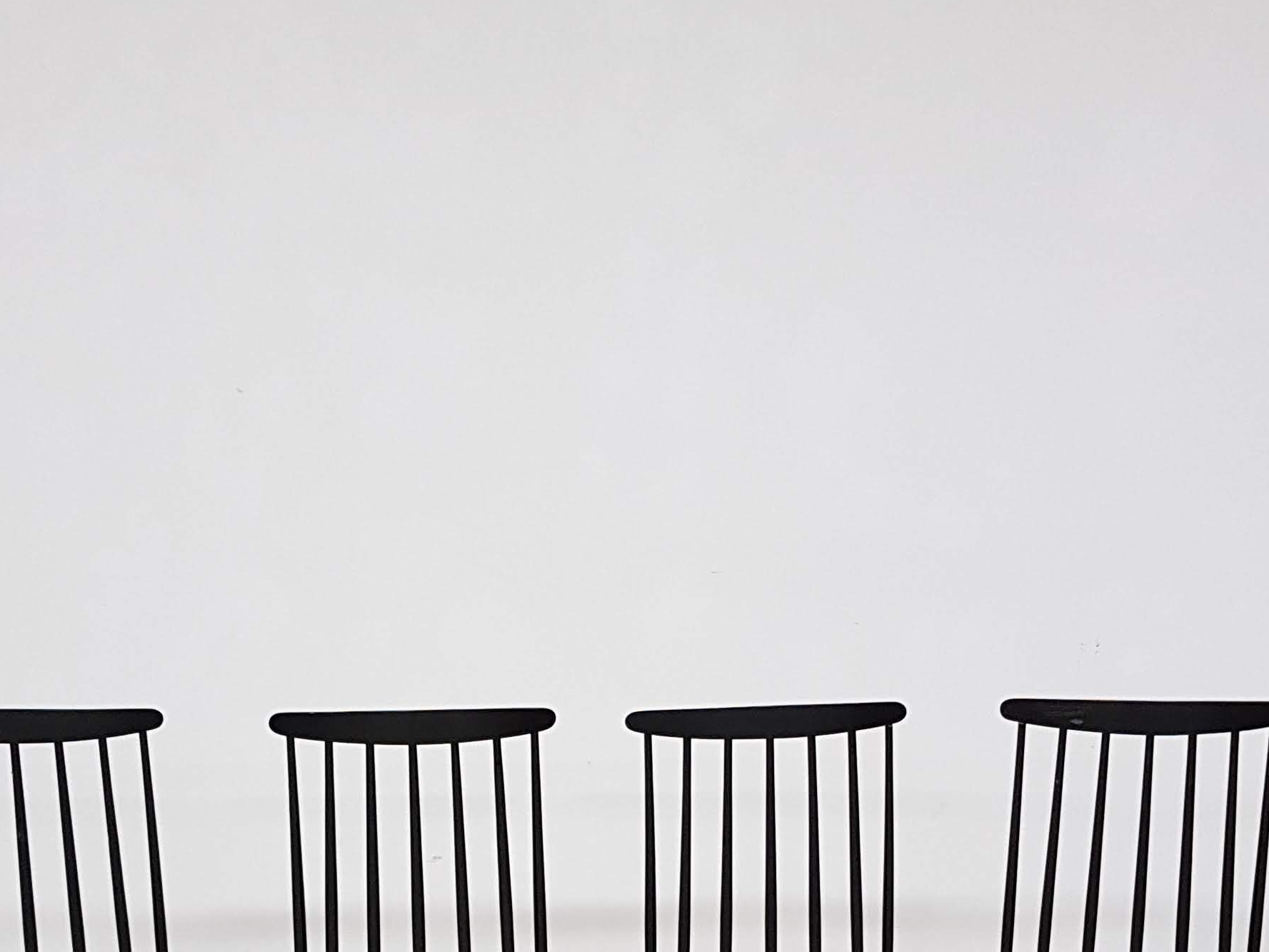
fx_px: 2163
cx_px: 638
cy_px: 1072
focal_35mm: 59
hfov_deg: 32.7
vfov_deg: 23.2
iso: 200
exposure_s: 1/50
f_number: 1.7
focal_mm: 4.2
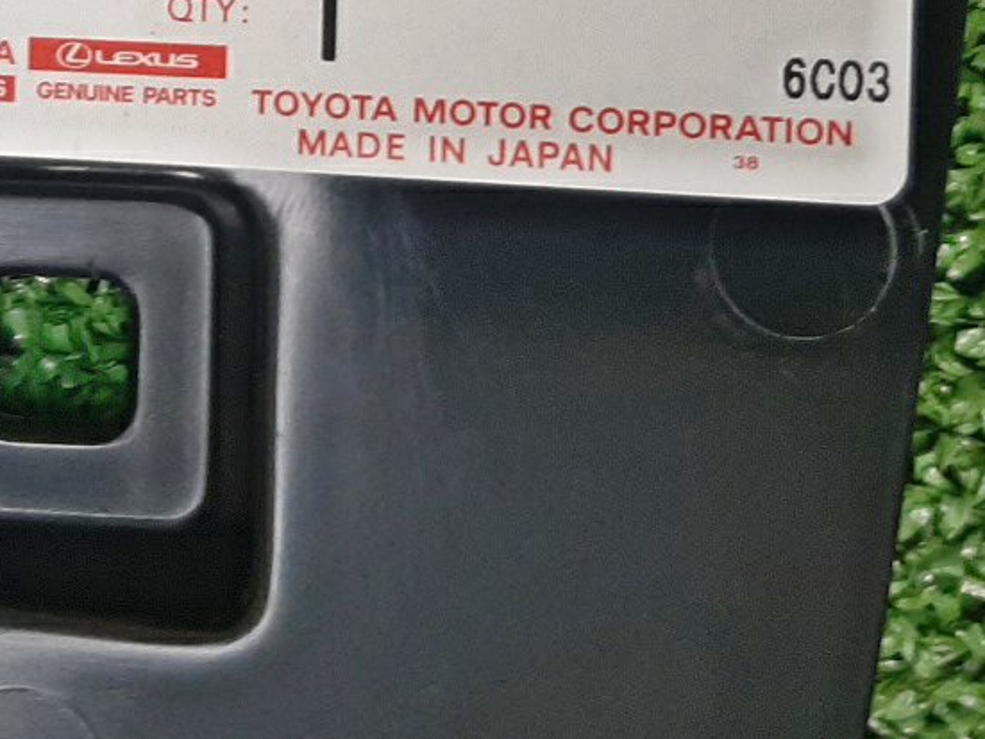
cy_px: -157
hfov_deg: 28.0
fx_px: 1935
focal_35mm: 68
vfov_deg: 20.2
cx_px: 191
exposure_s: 1/25
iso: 213
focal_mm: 3.93
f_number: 1.7
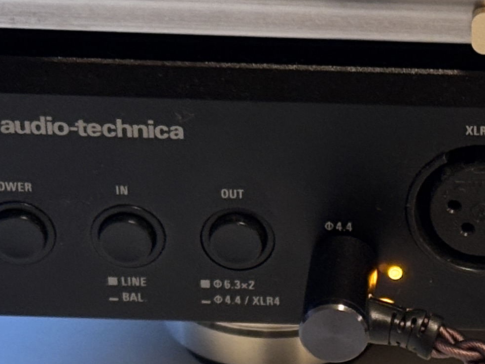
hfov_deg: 9.2
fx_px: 2984
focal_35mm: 213
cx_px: 556
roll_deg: -2.6
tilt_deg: -33.5
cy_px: 247
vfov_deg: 7.0
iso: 160
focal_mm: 5.96
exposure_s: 1/40
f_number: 1.6
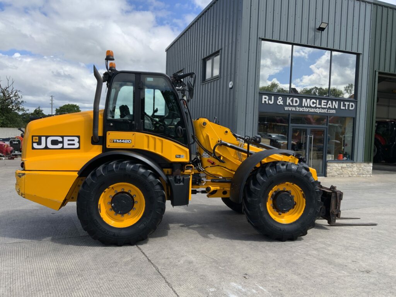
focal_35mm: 29
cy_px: 148
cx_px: 198
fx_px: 332
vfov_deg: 48.2
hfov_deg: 61.7
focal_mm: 3
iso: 16
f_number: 1.8
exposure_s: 1/1342
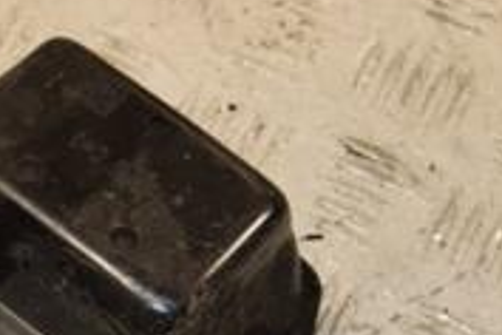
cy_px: 341
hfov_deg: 14.2
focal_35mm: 142
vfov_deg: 9.6
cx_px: -17
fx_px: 1980
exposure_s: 1/200
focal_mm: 28
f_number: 7.1
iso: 800
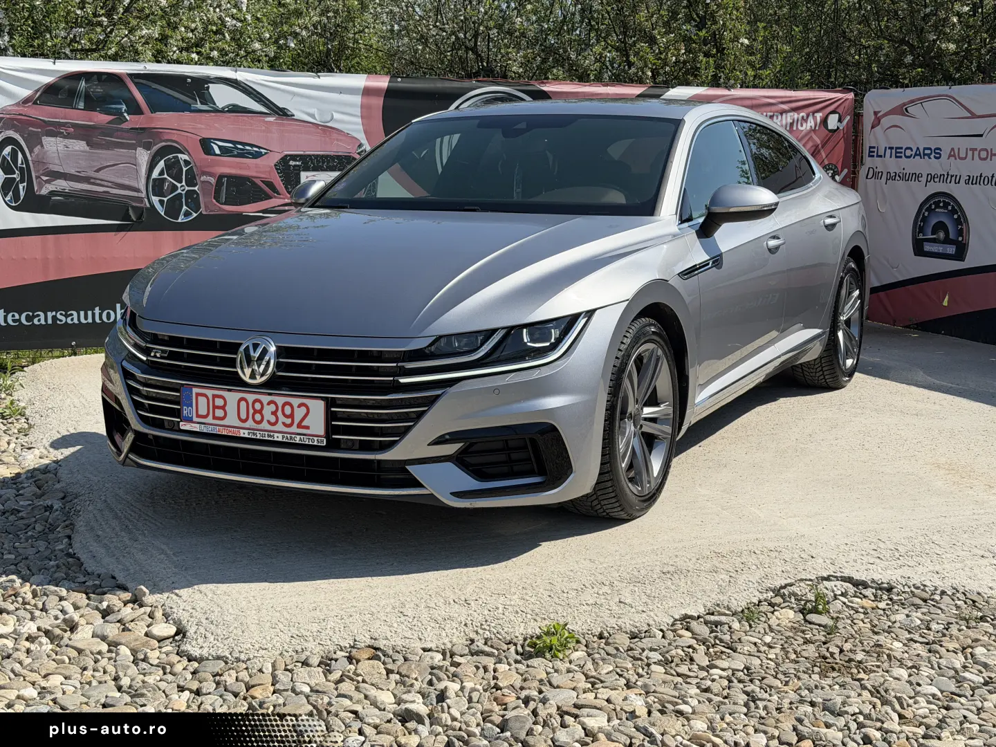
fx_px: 1381
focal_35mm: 48
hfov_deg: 39.7
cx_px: 498
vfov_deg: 30.3
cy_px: 374
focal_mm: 6.76
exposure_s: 1/7143
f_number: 1.78
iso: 80
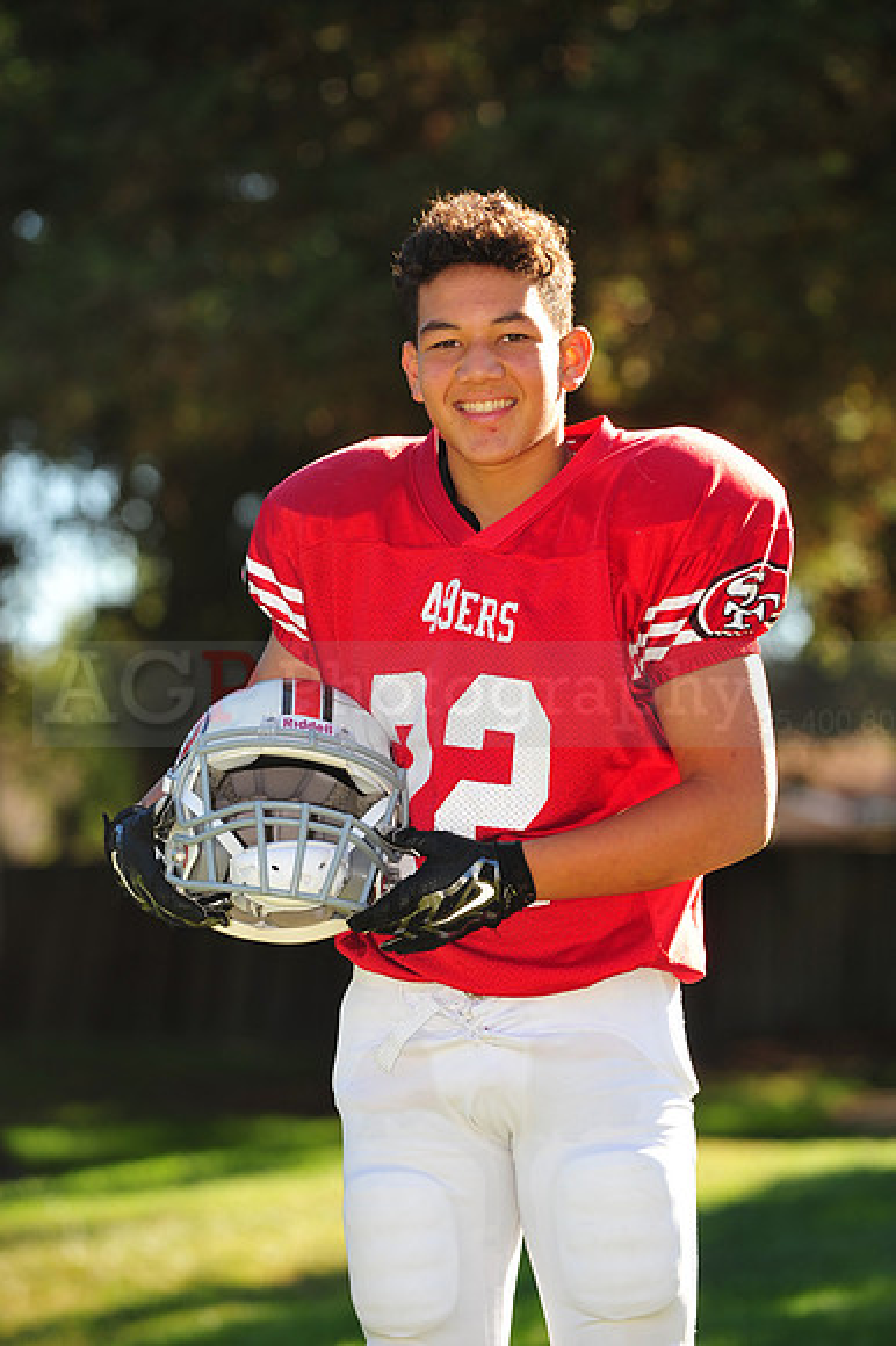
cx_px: 448
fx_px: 5980
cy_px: 673
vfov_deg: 12.8
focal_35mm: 160
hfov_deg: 8.6
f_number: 4.5
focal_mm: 160
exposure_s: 1/320
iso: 200
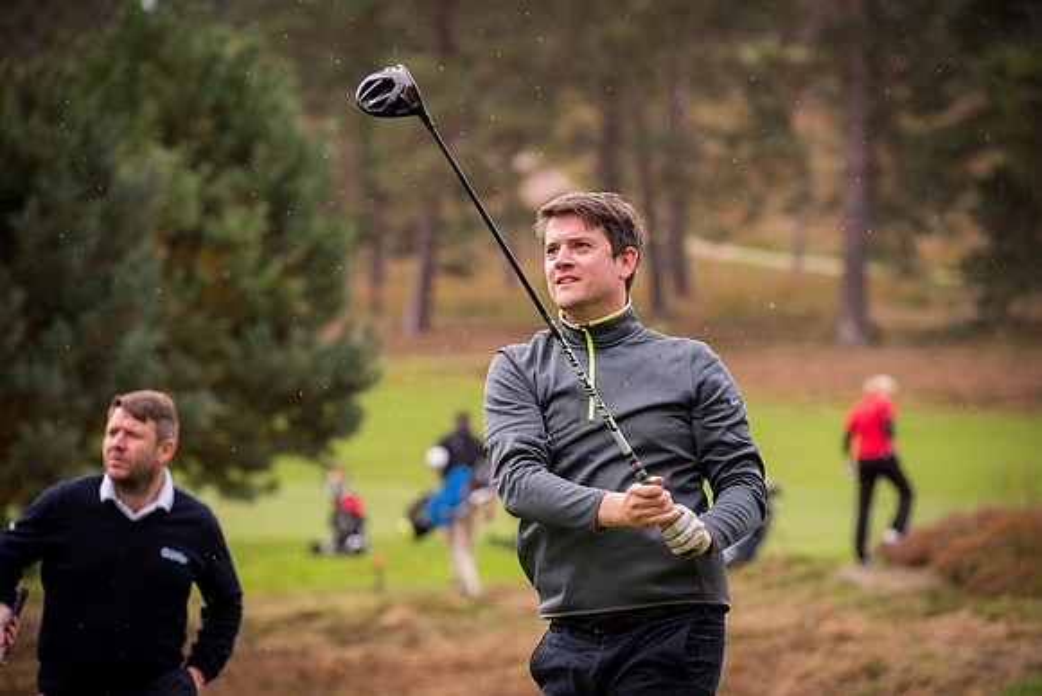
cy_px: 348
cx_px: 521
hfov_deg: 10.3
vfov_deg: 6.9
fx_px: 5790
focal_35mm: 200
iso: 800
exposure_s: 1/1250
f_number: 5
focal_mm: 200
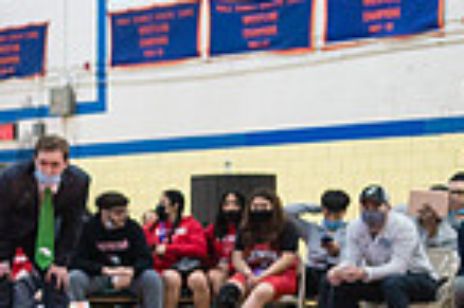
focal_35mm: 152
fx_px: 1957
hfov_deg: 12.3
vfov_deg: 9.0
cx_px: -385
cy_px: 303
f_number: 3.5
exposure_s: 1/400
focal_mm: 35
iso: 4000
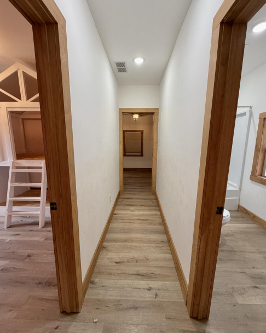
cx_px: 136
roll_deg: -0.4
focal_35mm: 15
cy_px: 167
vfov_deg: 96.8
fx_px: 148
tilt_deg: -10.2
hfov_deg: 84.0
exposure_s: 1/120
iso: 250
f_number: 2.2
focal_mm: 2.22
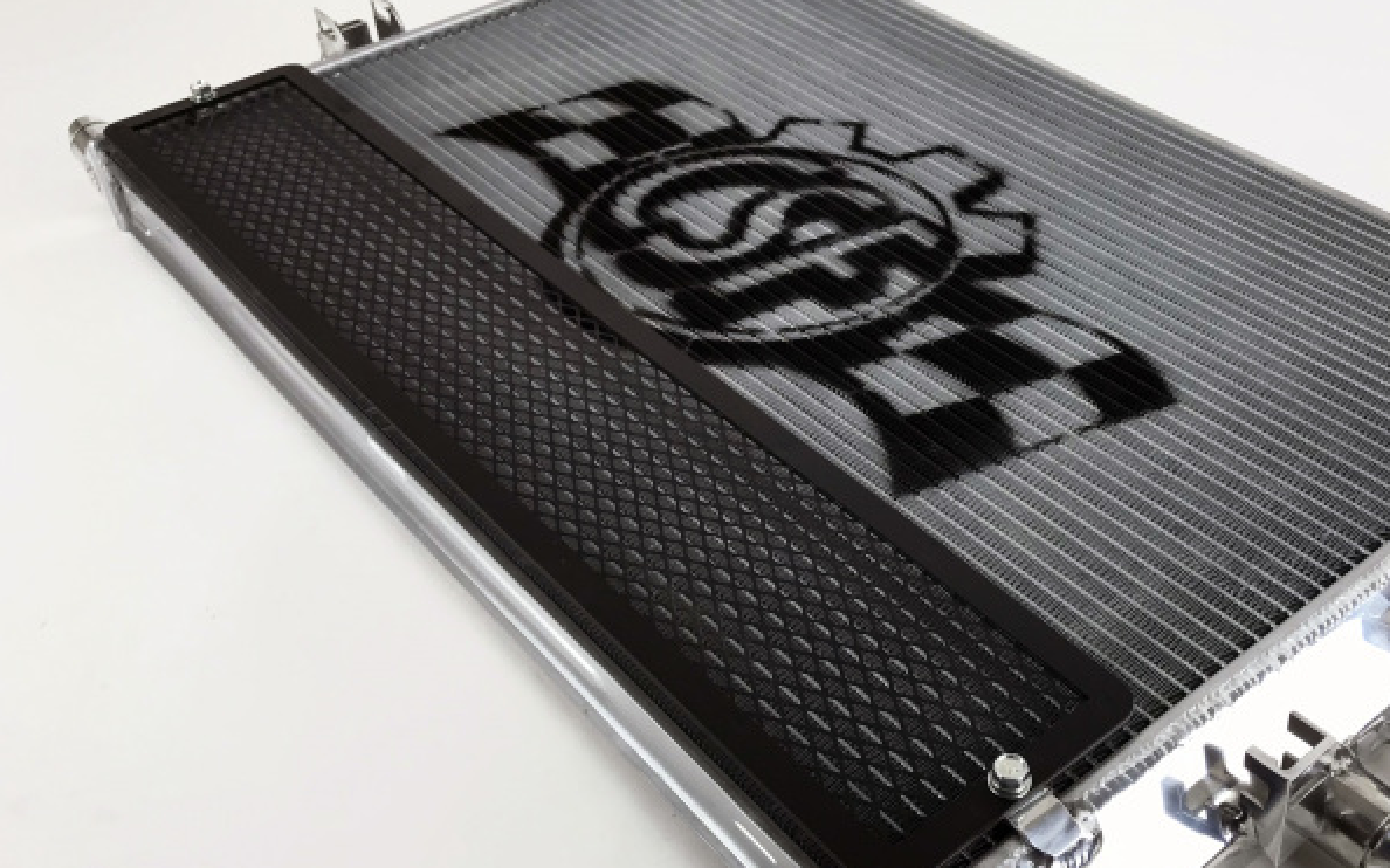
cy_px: 445
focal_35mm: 40
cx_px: 896
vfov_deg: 32.0
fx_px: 1515
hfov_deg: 48.7
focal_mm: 3.99
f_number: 1.8
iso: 25
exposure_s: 1/120
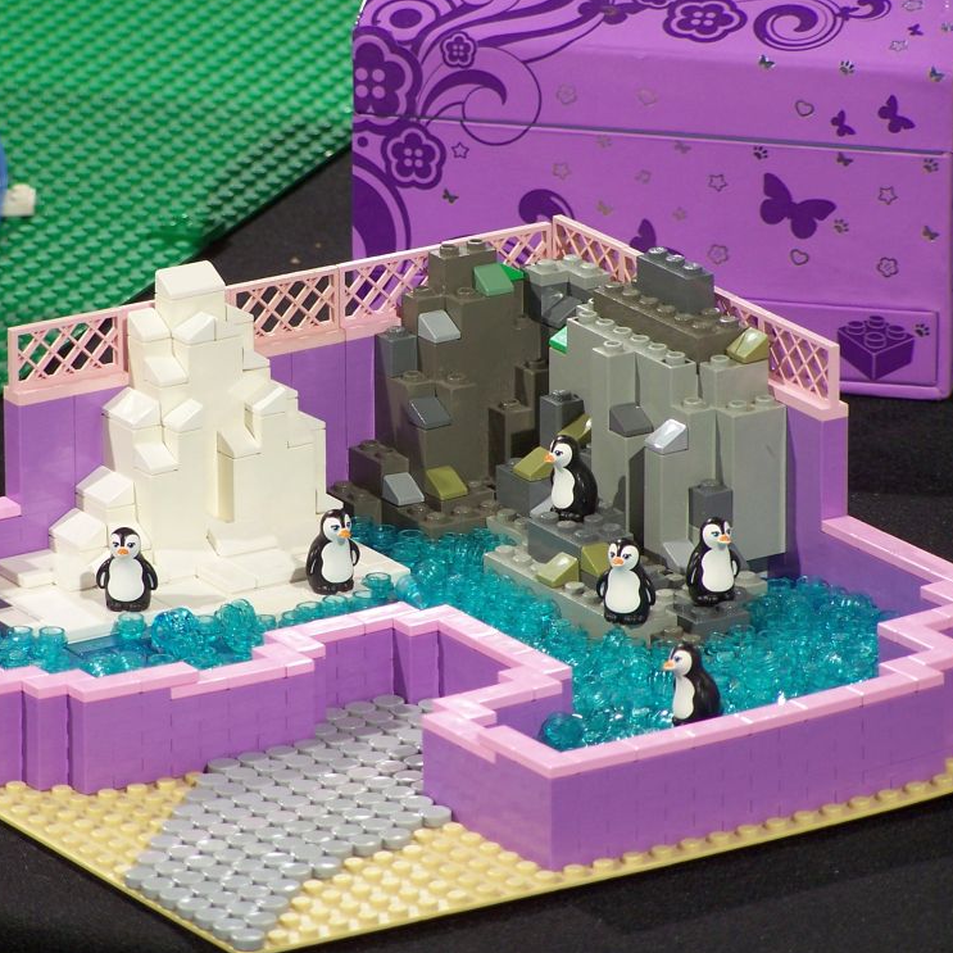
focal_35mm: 290
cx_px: 398
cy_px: 472
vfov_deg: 6.0
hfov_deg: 6.0
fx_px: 9033
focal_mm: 39.5
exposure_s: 1/3
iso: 80
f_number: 3.3
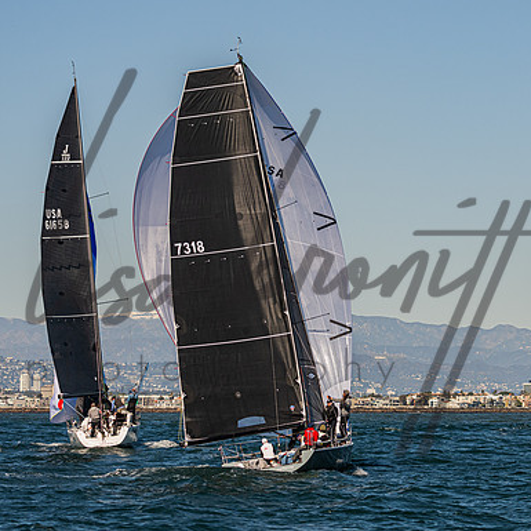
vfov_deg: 10.3
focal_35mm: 170
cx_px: 353
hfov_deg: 10.3
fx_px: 2950
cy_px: 221
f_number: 5.6
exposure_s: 1/4000
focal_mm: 100
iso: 400
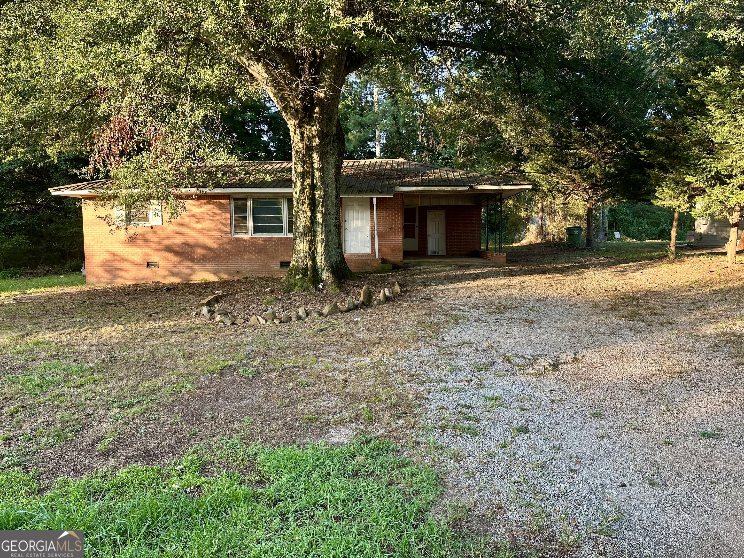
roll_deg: +0.5
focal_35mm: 24
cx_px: 372
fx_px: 516
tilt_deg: -4.9
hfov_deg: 71.6
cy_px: 279
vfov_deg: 56.8
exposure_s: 1/128
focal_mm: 6.86
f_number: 1.78
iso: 64
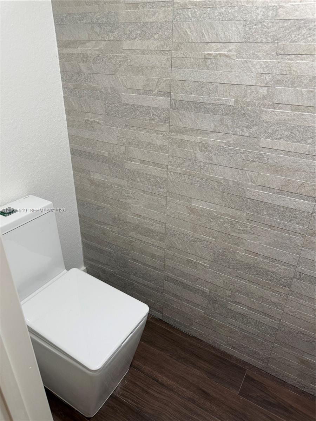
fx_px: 292
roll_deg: -0.5
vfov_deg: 71.6
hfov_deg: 56.8
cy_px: 210
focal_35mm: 24
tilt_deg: -26.1
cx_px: 158
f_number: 1.78
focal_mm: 6.76
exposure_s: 1/120
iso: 160
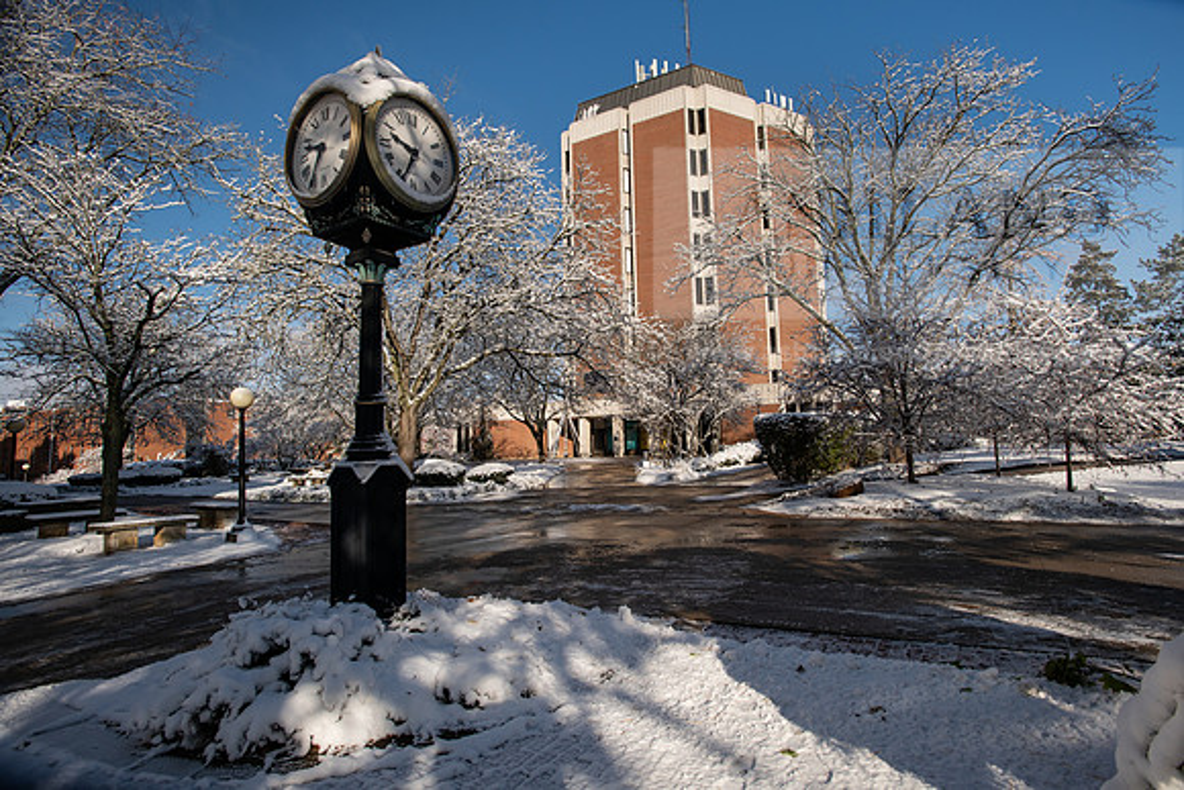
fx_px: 644
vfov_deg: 63.0
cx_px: 610
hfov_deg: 85.2
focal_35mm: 20
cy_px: 383
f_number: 8
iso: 200
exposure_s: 1/400
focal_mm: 19
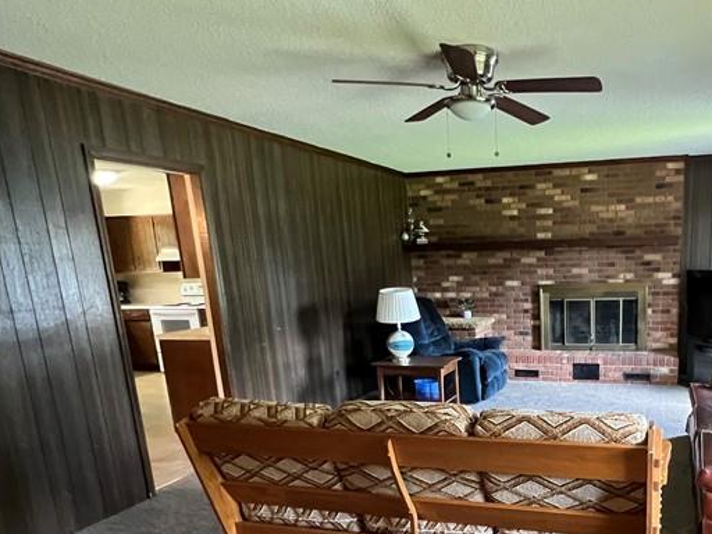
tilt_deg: -13.0
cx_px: 521
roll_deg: +1.5
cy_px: 389
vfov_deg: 51.2
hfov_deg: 63.9
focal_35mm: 26
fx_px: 535
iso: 800
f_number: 1.8
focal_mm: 1.57
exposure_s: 1/40
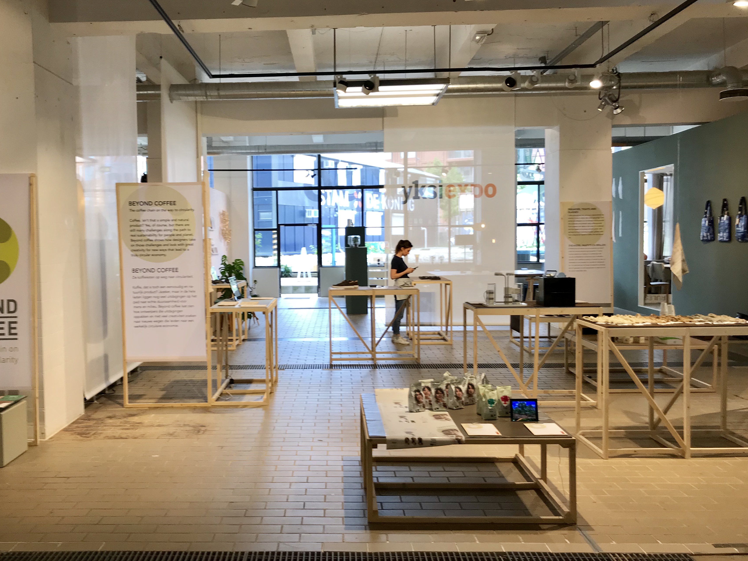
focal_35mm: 33
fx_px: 713
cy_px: 276
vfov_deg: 42.9
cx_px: 317
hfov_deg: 55.1
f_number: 1.8
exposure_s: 1/50
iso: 25
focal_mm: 3.99
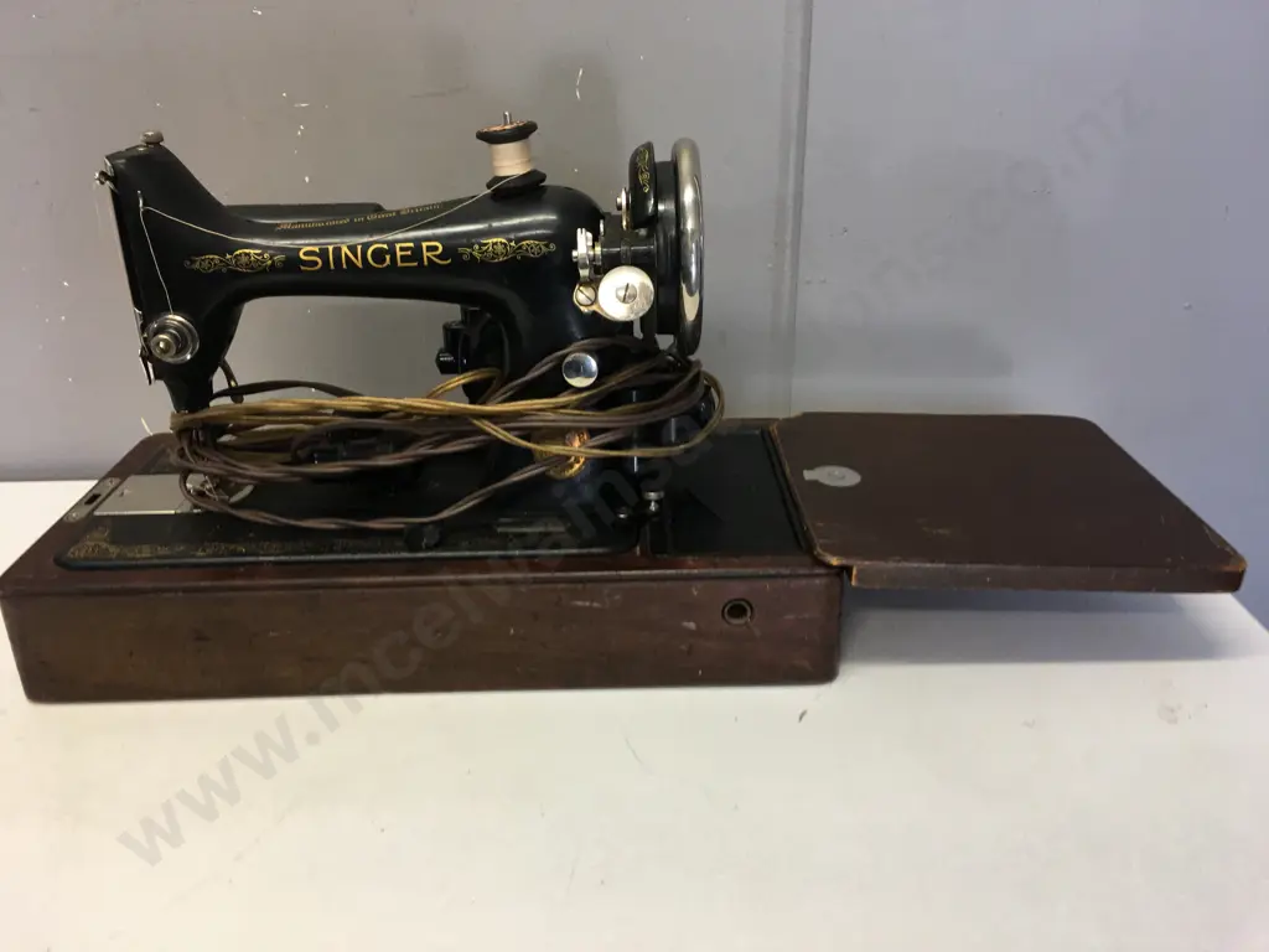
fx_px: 1063
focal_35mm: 29
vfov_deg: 48.2
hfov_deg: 61.7
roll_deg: +0.0
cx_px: 634
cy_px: 476
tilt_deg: -21.7
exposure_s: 1/33
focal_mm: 4.15
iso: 40
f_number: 2.2
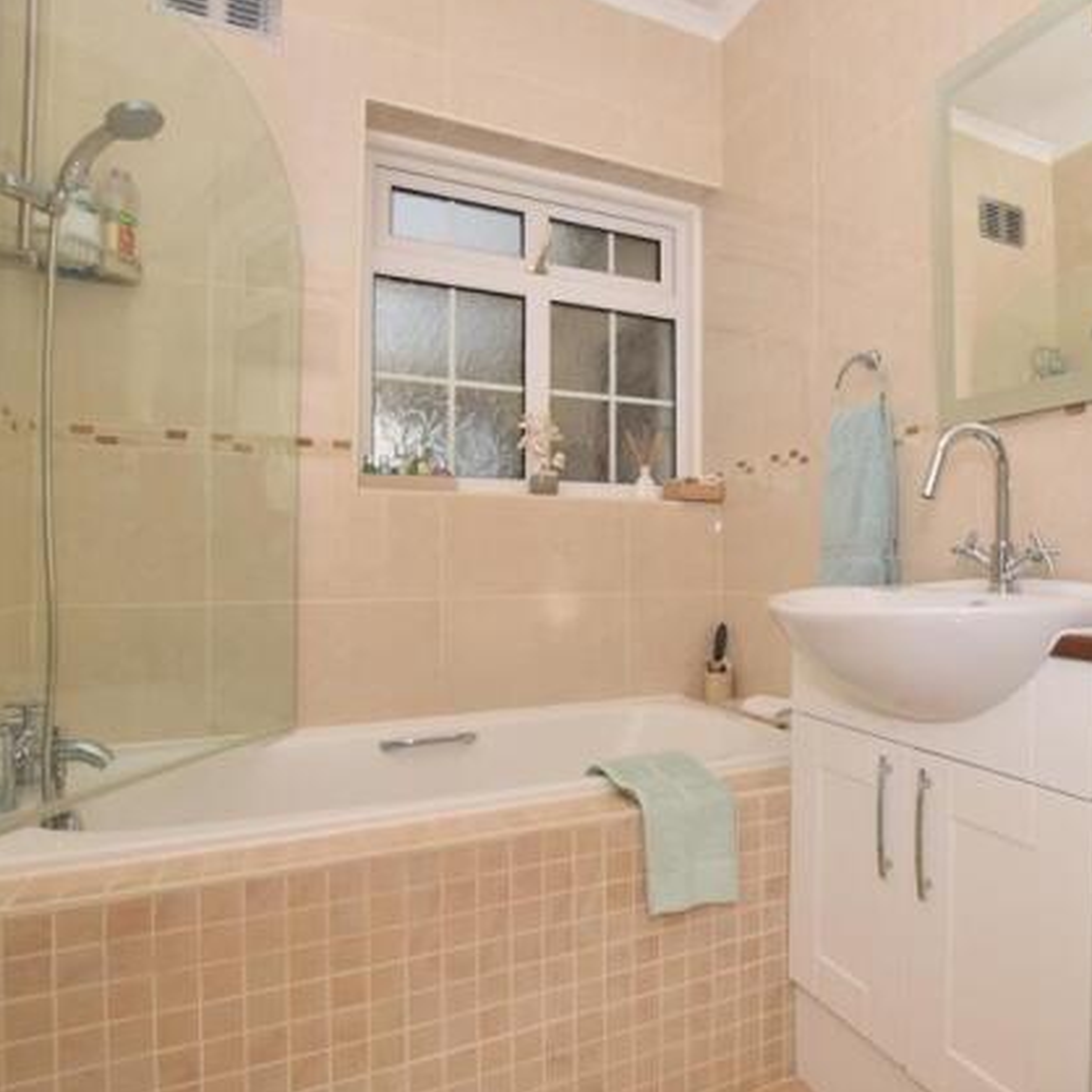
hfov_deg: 73.5
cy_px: 545
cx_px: 684
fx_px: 714
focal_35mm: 20
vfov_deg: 74.8
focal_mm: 10
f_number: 7.1
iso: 400
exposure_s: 1/60
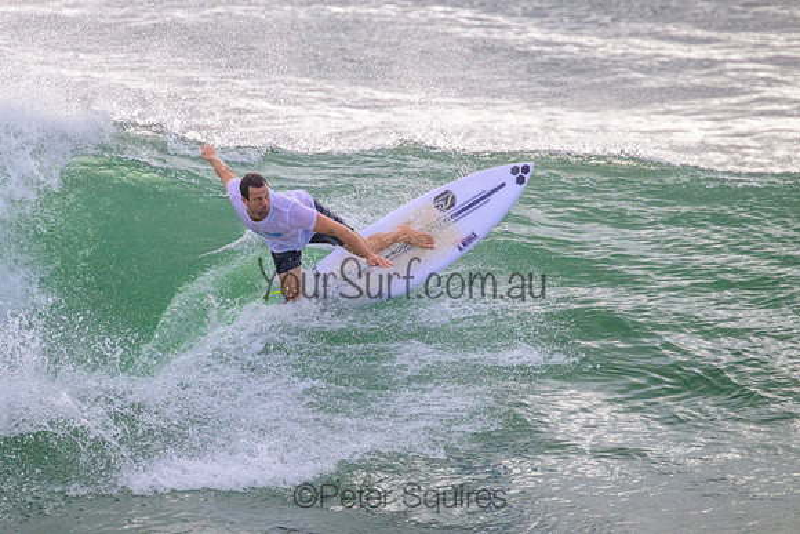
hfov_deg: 2.0
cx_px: 294
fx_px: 22491
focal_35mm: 1012
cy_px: 196
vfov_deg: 1.4
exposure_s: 1/2000
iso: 1600
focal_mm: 800
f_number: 11
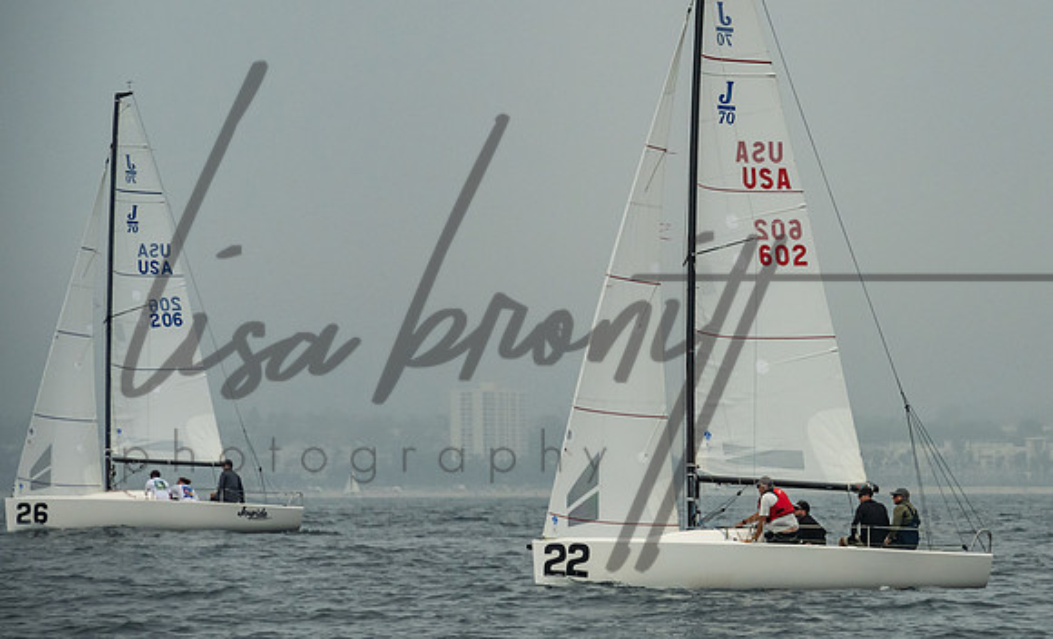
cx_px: 741
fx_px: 8276
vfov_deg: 4.4
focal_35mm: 291
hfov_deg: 7.3
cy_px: 211
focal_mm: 200
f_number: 9
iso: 800
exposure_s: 1/3200
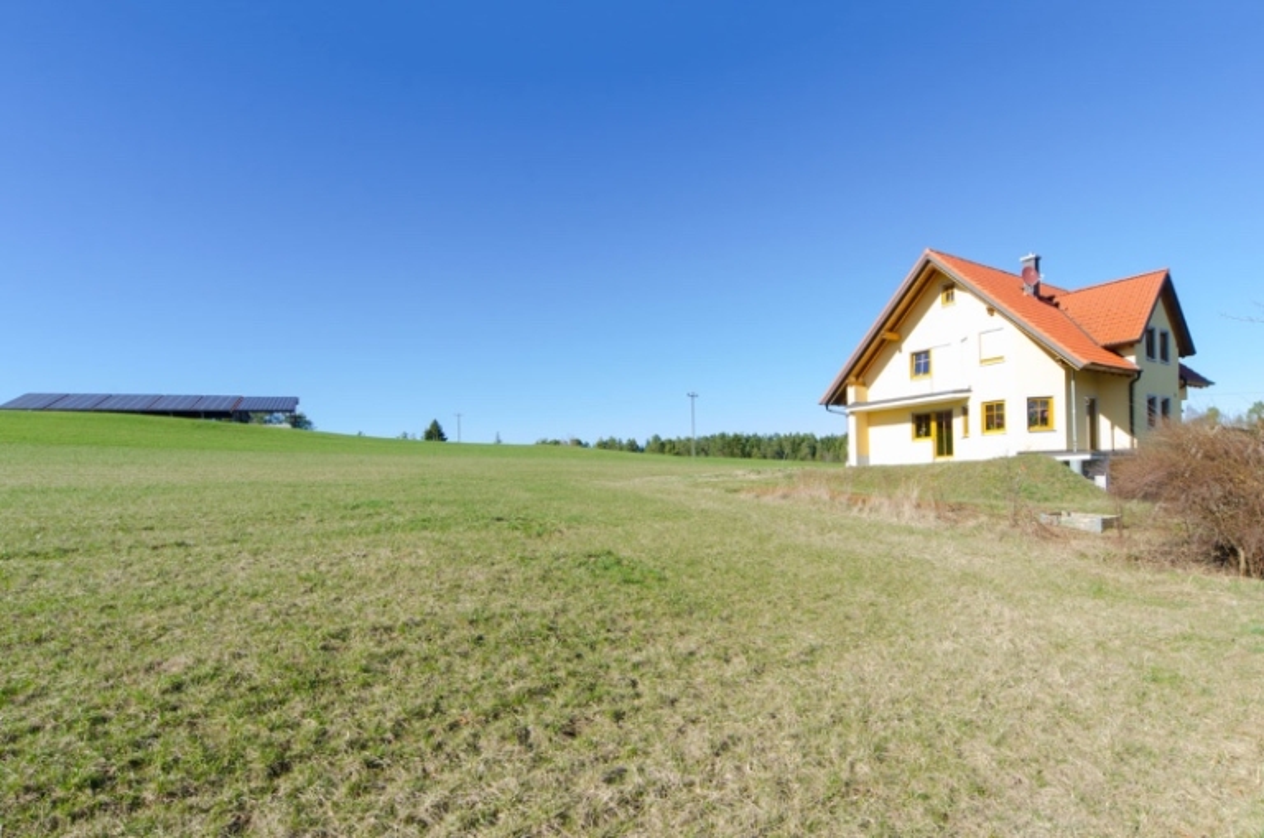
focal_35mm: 18
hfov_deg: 90.1
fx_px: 631
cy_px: 419
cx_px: 632
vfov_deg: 67.2
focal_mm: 12
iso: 320
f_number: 11
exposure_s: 1/100
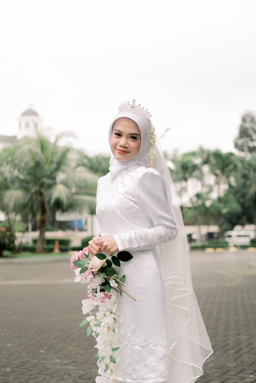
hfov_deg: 25.8
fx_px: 560
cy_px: 192
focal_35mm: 52
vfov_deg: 37.8
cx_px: 128
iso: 200
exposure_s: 1/800
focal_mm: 35
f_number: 1.8
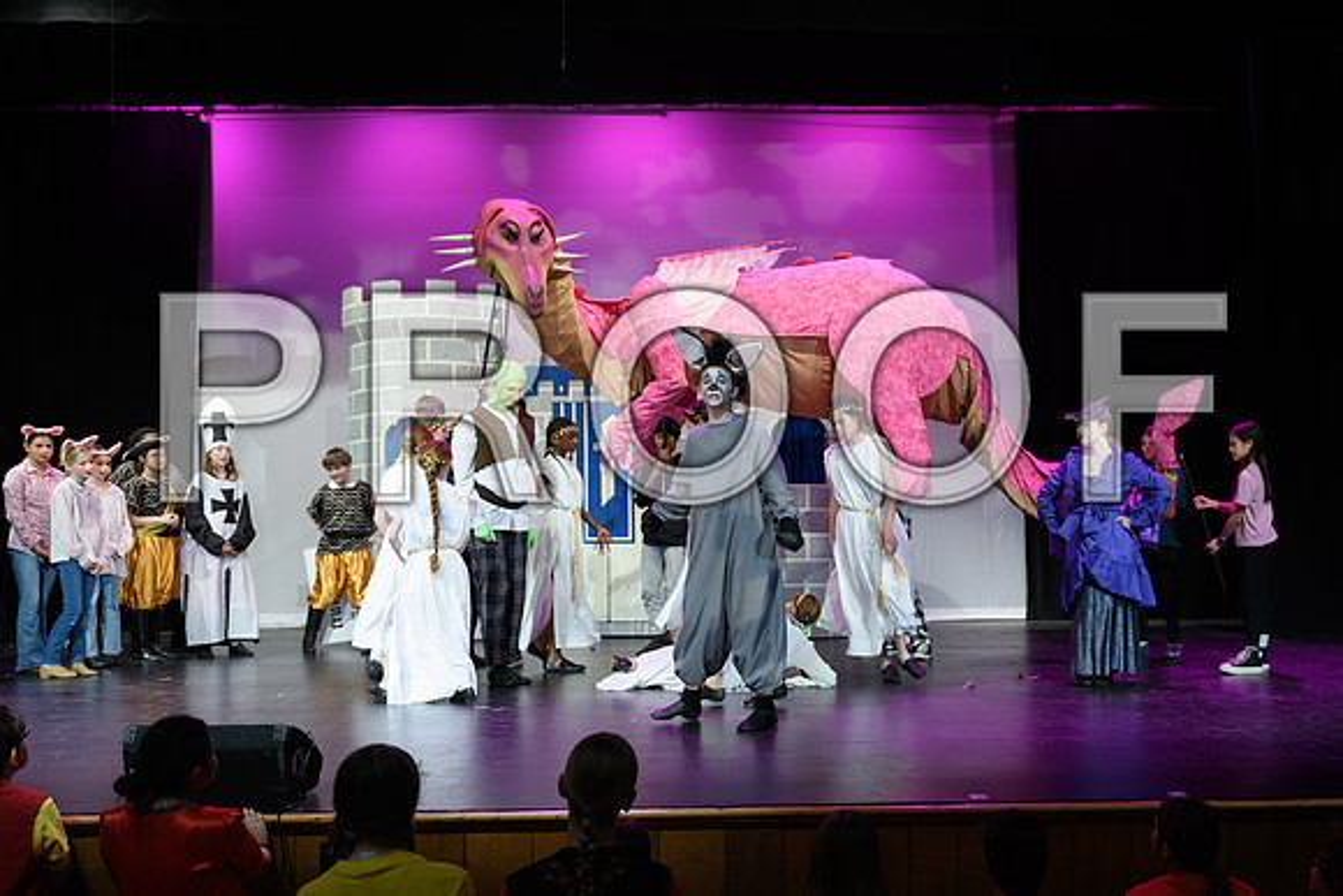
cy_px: 526
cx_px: 789
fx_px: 1364
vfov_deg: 36.3
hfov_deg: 52.2
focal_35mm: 37
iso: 1250
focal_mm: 31
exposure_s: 1/125
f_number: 3.2
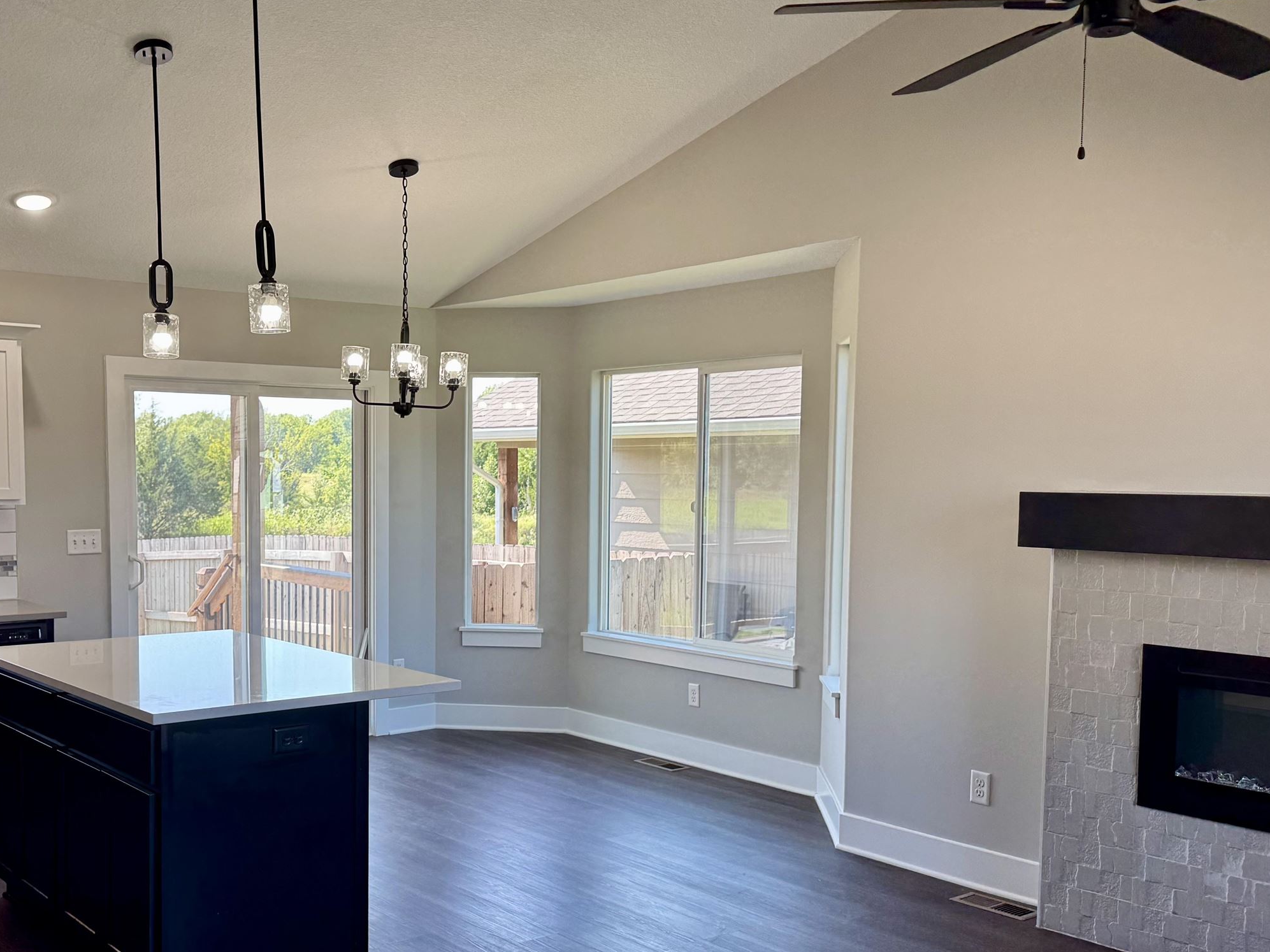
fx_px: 1357
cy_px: 568
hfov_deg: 49.6
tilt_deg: -4.7
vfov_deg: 38.5
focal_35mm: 37
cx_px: 462
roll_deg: -0.5
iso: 64
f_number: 1.78
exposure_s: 1/155
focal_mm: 6.76
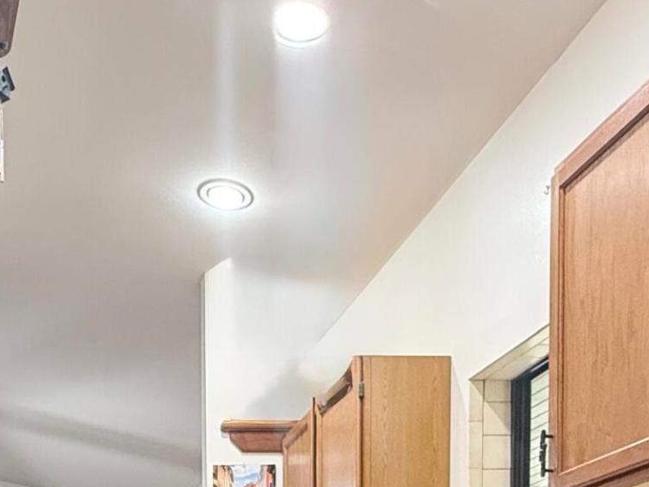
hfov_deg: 33.9
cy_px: 737
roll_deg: +0.6
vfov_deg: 22.2
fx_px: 1012
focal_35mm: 54
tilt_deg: -1.9
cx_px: 82
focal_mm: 2.22
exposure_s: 1/60
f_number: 2.2
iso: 200
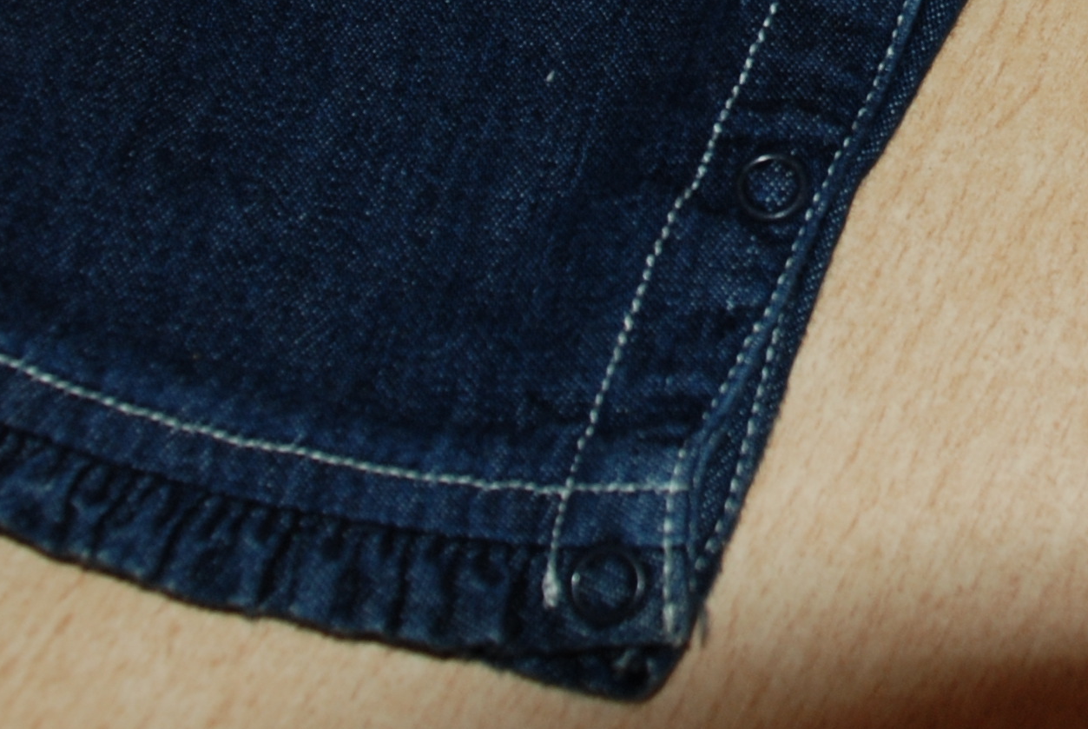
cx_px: 1101
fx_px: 3087
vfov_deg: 12.9
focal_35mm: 102
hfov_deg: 19.4
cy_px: -304
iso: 200
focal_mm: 22
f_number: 3.8
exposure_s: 1/60
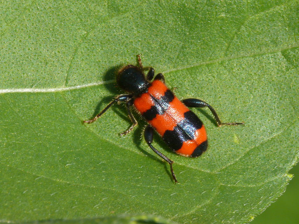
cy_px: 112
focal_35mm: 223
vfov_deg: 6.7
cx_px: 150
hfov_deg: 8.9
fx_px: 1926
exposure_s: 1/160
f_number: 11
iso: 200
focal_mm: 47.1
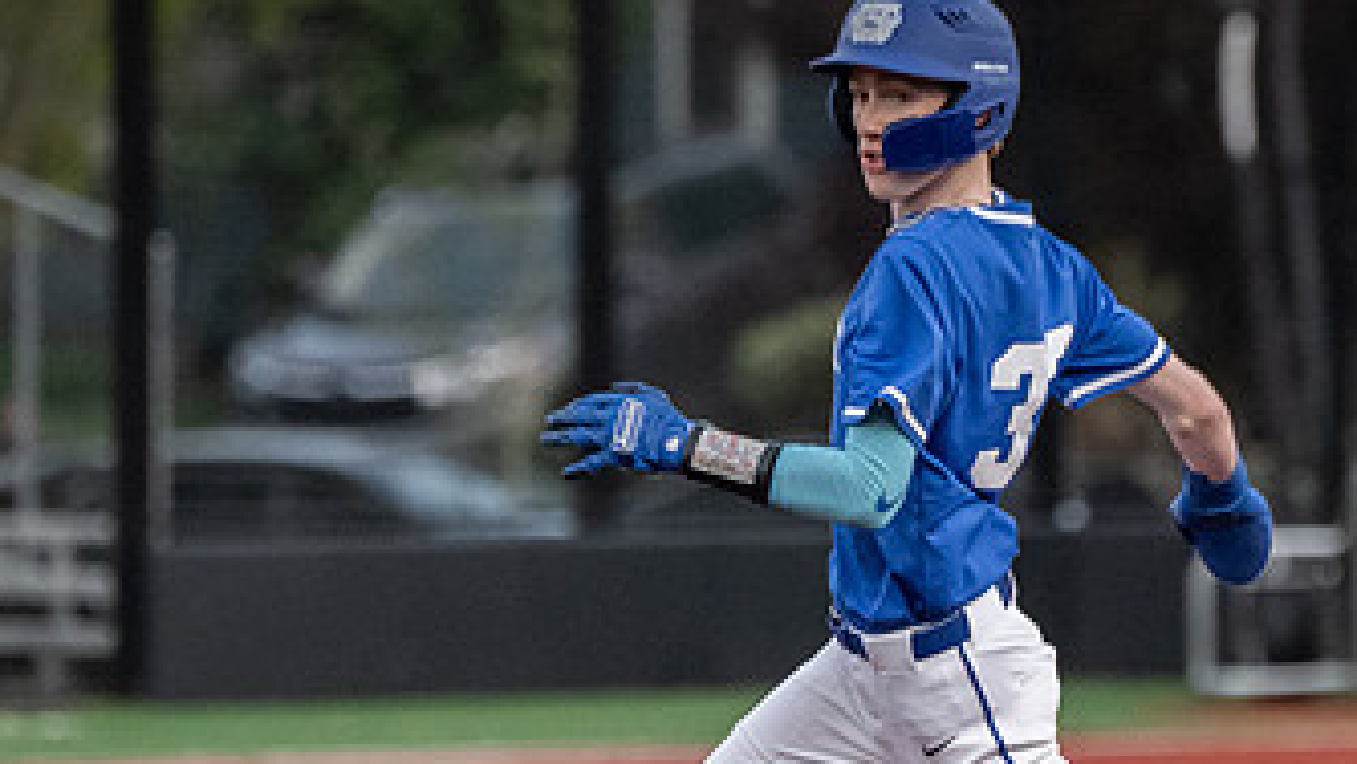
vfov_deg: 1.4
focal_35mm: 888
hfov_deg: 2.4
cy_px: 661
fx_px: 31957
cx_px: 994
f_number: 5.6
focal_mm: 340
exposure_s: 1/1000
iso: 4500
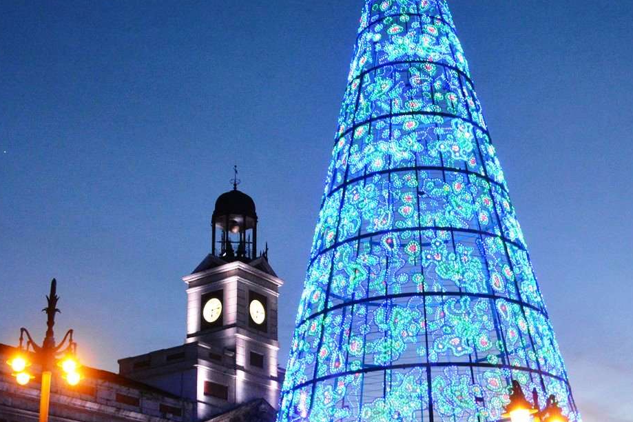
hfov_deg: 36.3
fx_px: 964
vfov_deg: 24.6
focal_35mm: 55
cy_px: 274
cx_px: 355
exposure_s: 1/320
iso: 4000
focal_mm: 21
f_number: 4.5
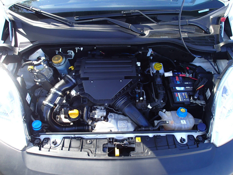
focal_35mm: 25
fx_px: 168
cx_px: 116
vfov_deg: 54.9
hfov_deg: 69.4
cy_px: 88
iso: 100
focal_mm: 4.5
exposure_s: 1/125
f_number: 2.8
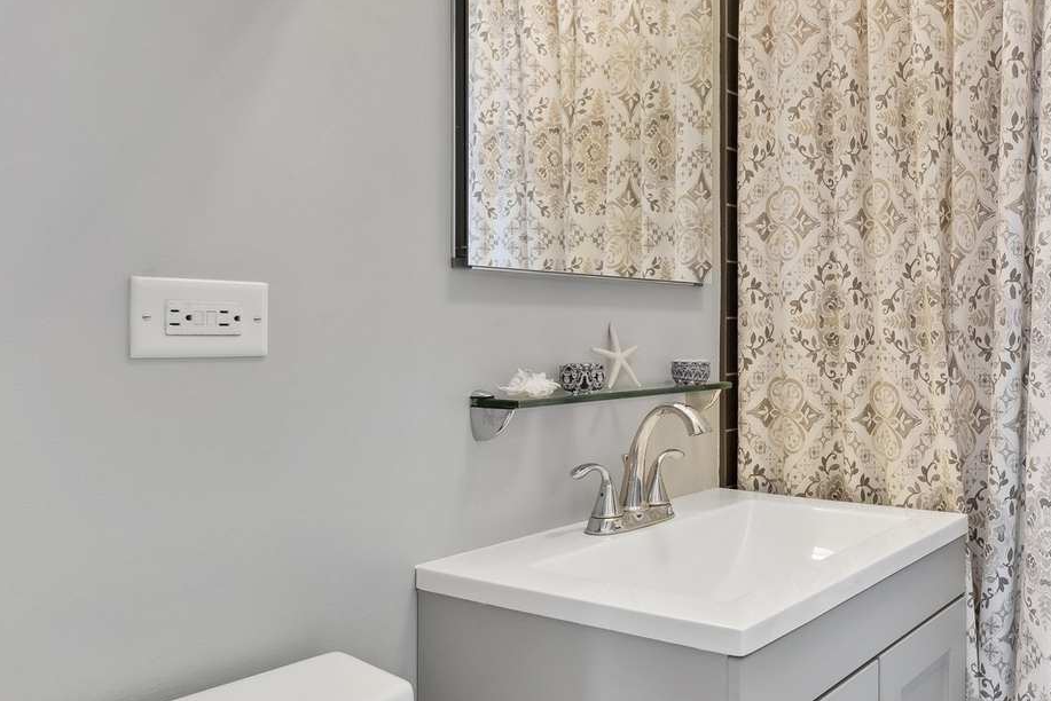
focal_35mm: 30
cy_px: 340
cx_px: 849
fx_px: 876
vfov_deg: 43.6
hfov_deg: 57.1
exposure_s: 1/8
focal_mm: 17
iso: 200
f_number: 8
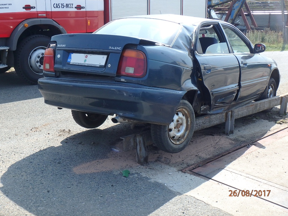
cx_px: 144
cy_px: 108
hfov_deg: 44.8
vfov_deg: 34.3
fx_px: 349
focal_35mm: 42
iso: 125
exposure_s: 1/250
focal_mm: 7.5
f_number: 5.2
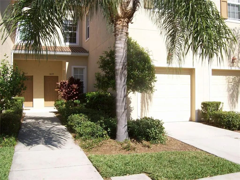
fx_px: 250
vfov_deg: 39.7
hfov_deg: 51.4
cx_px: 120
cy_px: 90
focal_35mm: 36
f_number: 4.8
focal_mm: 6
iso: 80
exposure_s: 1/426
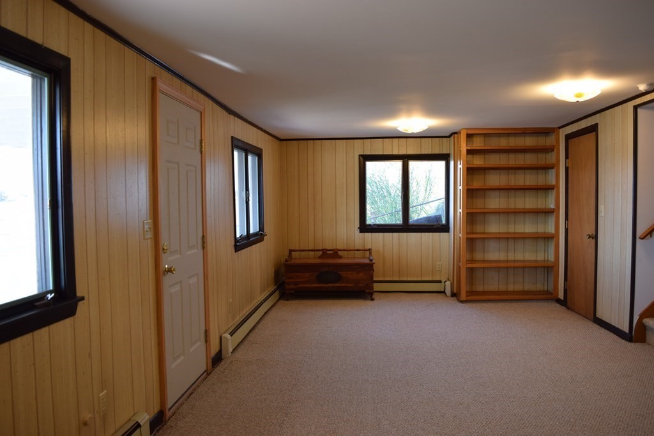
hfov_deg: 67.4
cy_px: 218
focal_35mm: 27
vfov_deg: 47.9
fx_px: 491
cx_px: 327
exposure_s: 1/80
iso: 400
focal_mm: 18
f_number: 4.5
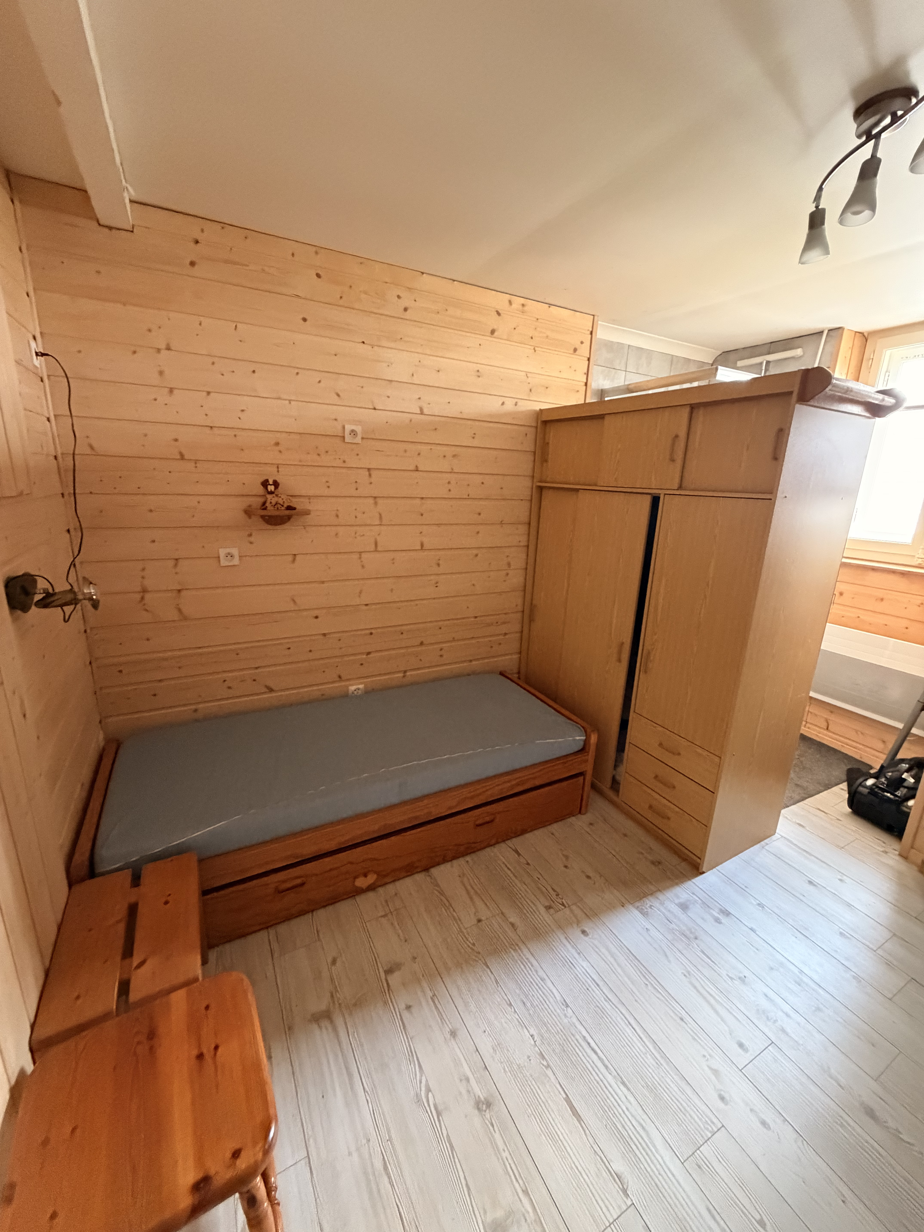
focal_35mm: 14
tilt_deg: -13.9
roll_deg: -1.4
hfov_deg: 85.7
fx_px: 498
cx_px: 462
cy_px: 616
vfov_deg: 102.1
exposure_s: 1/60
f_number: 2.2
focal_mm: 2.22
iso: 800
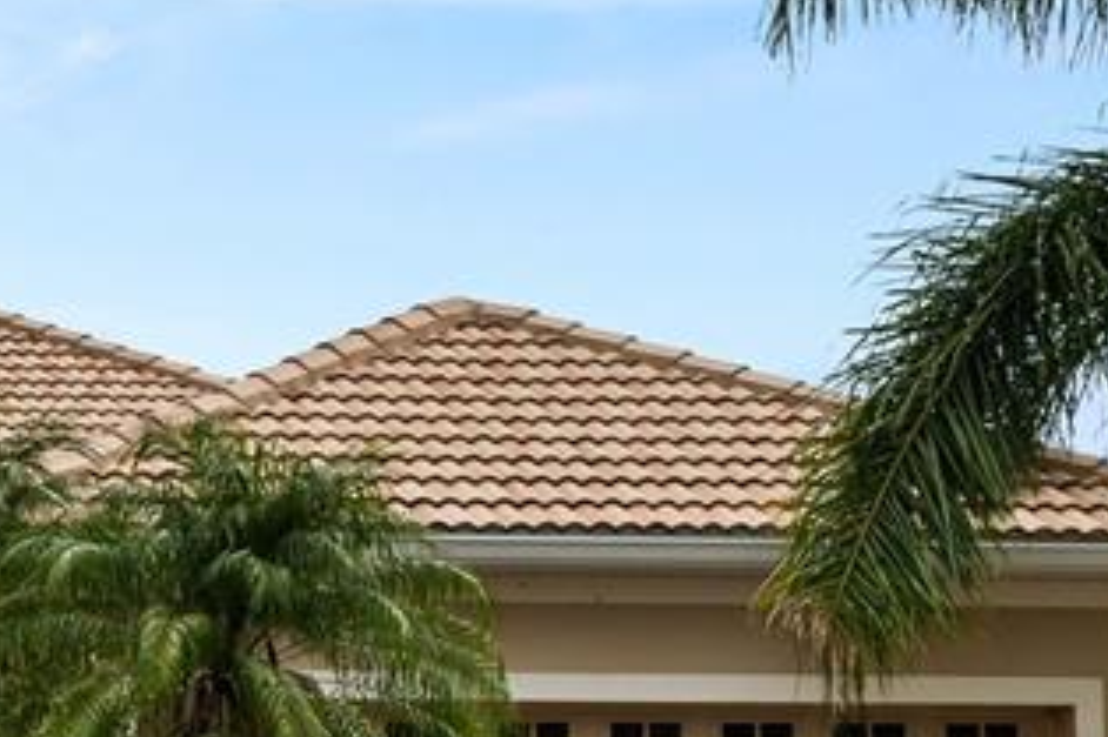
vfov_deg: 11.9
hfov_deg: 16.7
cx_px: -427
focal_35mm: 114
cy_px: 628
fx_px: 3507
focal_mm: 35
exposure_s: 1/320
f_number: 9
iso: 800
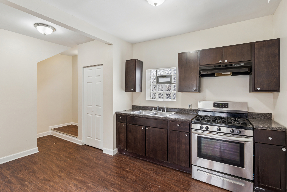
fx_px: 136
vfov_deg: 70.4
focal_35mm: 17
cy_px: 96
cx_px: 144
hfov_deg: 93.3
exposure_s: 1/5
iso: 100
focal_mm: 17
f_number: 8
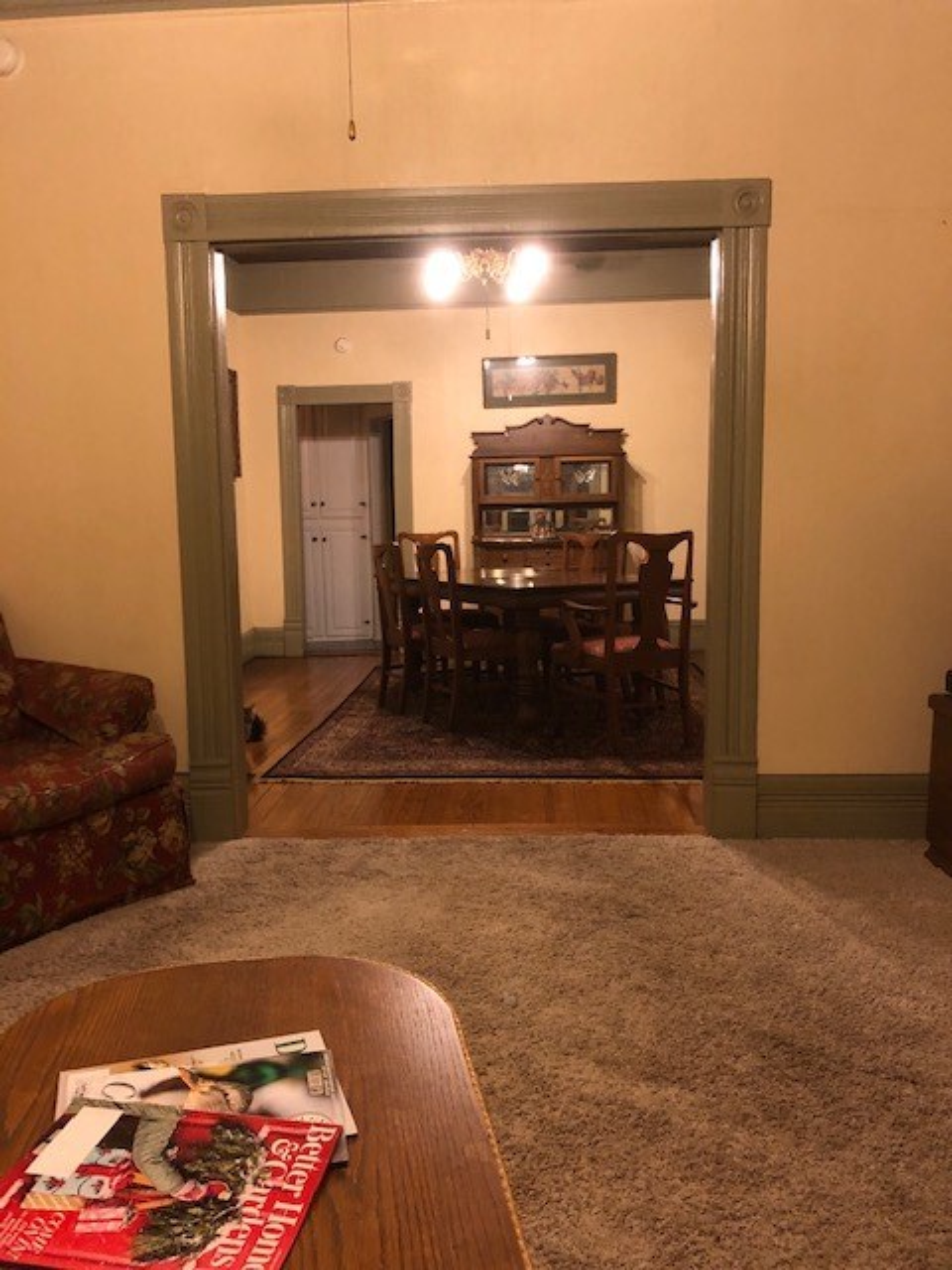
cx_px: 476
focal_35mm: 28
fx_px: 1027
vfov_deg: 63.4
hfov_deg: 49.7
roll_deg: +1.5
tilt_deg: -7.2
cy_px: 635
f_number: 1.8
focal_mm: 3.99
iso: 100
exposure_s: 1/15
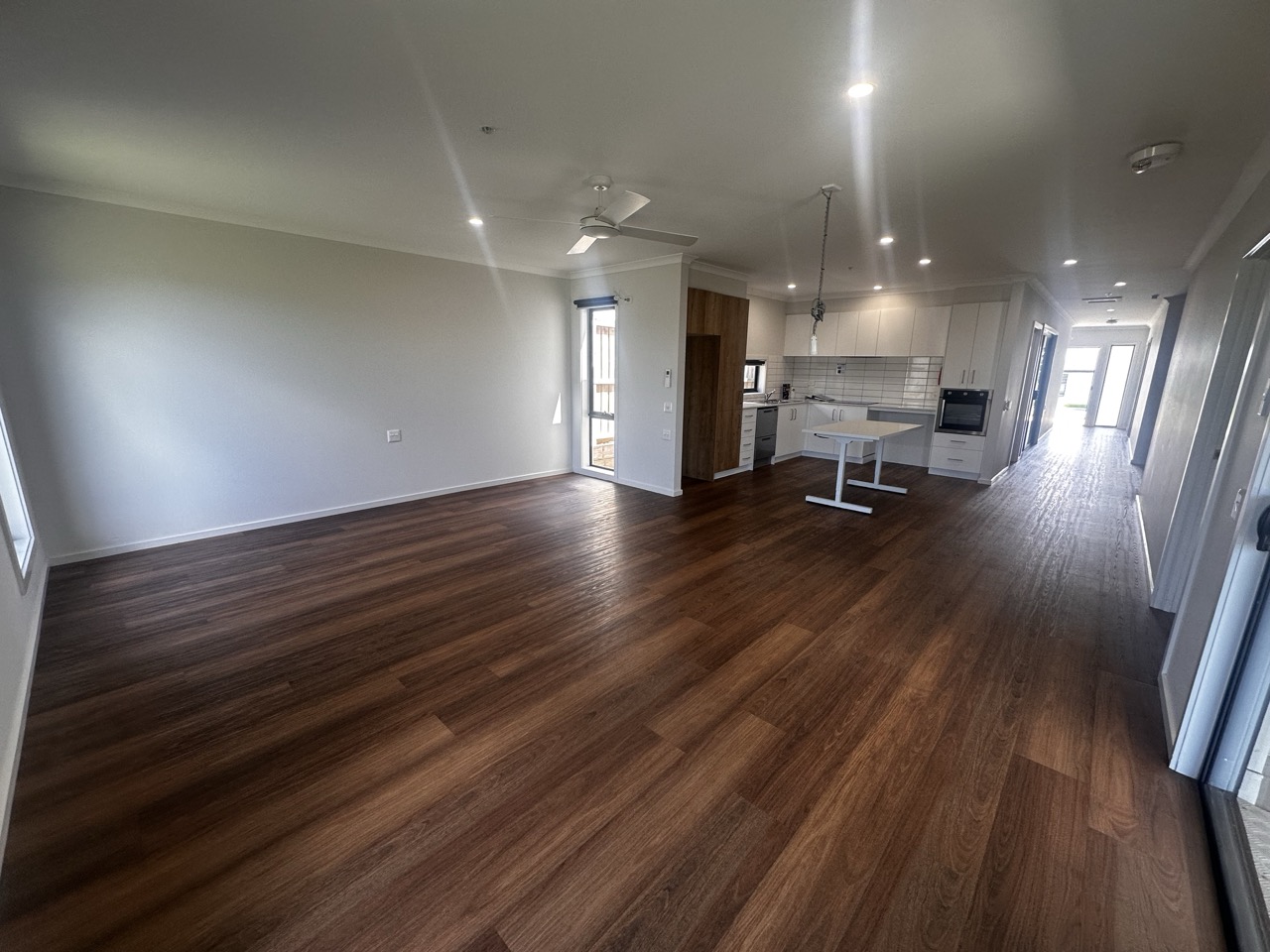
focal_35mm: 14
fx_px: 514
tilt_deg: -11.8
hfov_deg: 102.1
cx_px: 635
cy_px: 476
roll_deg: -1.0
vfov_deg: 85.7
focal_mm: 2.22
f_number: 2.2
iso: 125
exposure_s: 1/100
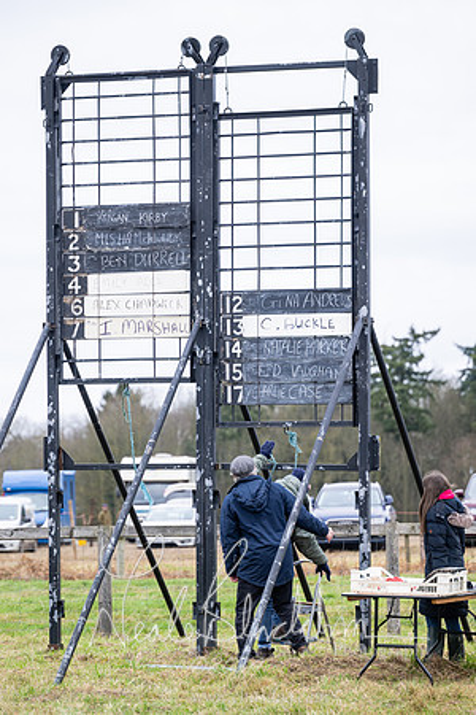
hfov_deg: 9.1
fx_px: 2975
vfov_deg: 13.7
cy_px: 358
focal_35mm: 150
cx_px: 238
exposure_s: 1/400
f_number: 4
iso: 500
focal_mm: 150
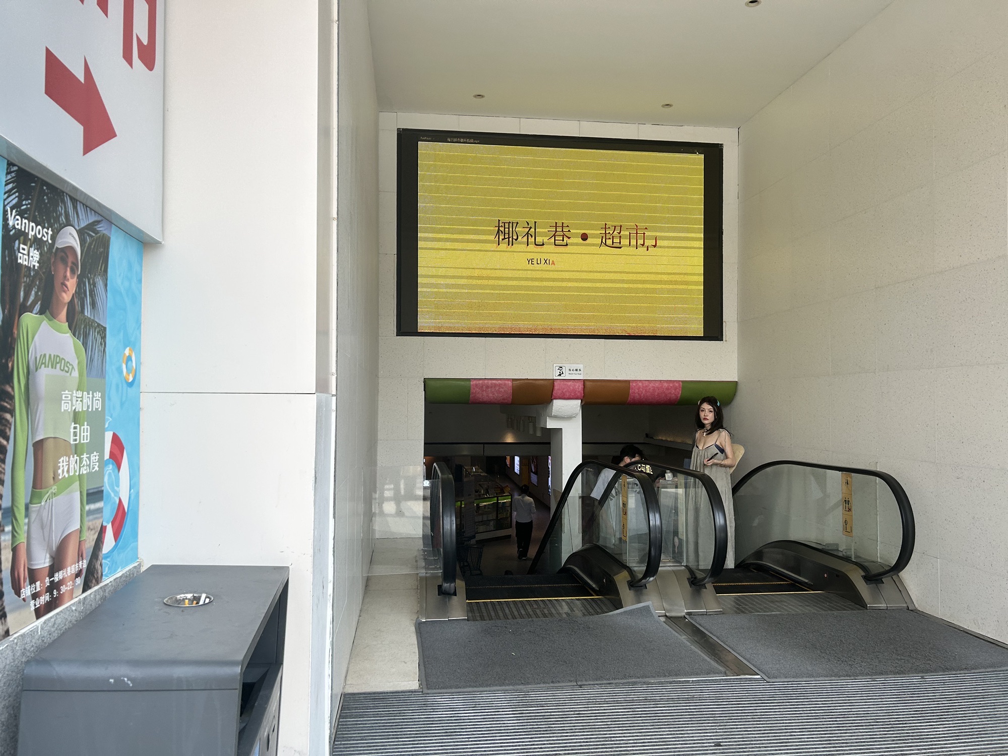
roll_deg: +0.1
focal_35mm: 26
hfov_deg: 67.3
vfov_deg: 53.1
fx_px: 757
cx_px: 504
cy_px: 378
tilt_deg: +0.3
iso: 50
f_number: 1.5
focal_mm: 5.7
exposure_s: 1/949
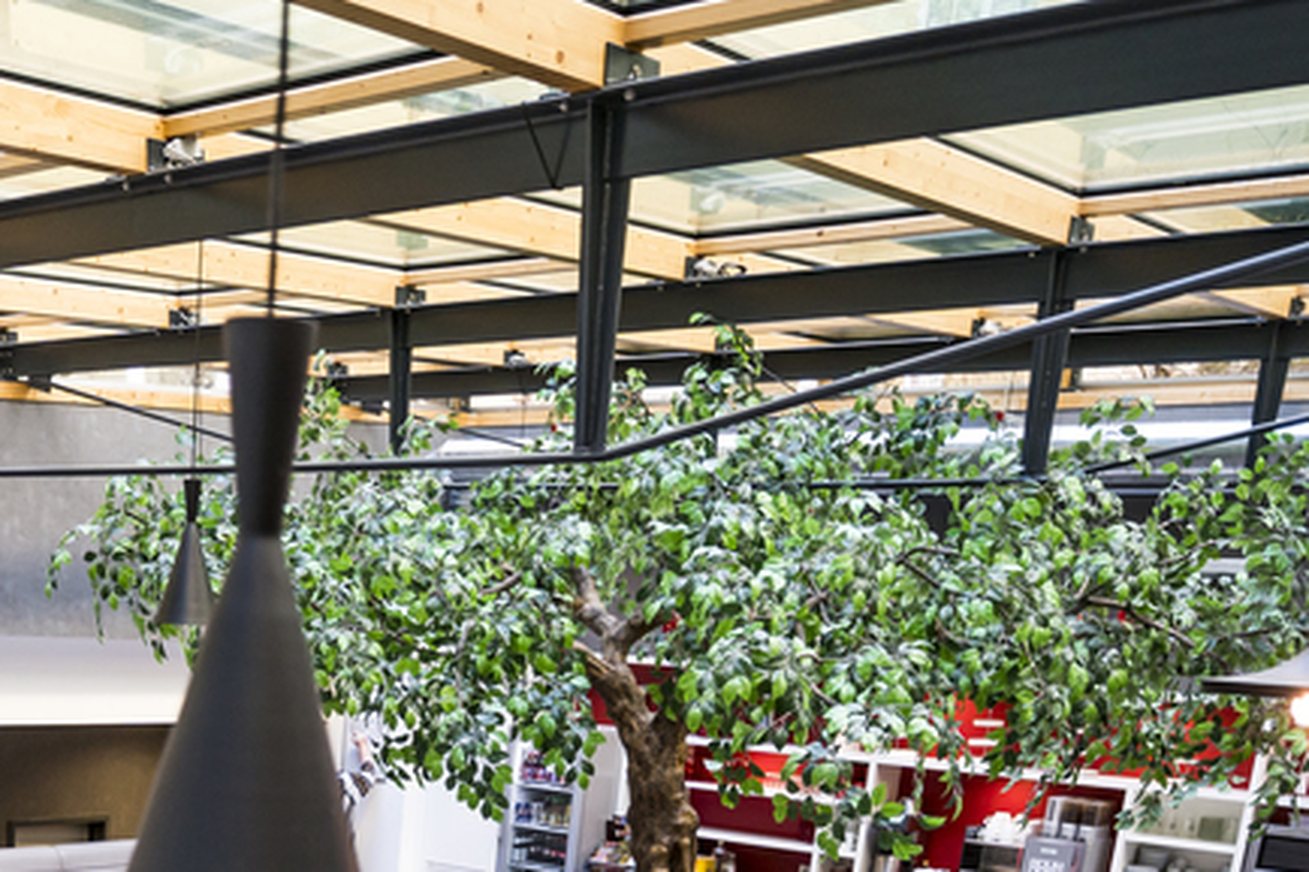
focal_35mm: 47
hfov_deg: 40.5
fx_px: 1708
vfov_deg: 24.7
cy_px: 1153
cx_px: 296
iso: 500
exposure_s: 1/200
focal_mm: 17
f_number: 2.8
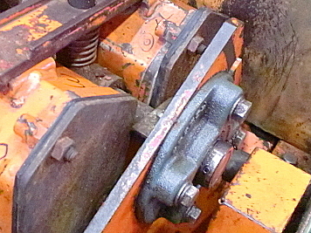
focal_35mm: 63
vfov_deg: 23.3
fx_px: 566
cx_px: 121
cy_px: 102
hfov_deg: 30.6
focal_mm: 6.3
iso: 1600
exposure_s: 1/50
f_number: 3.1
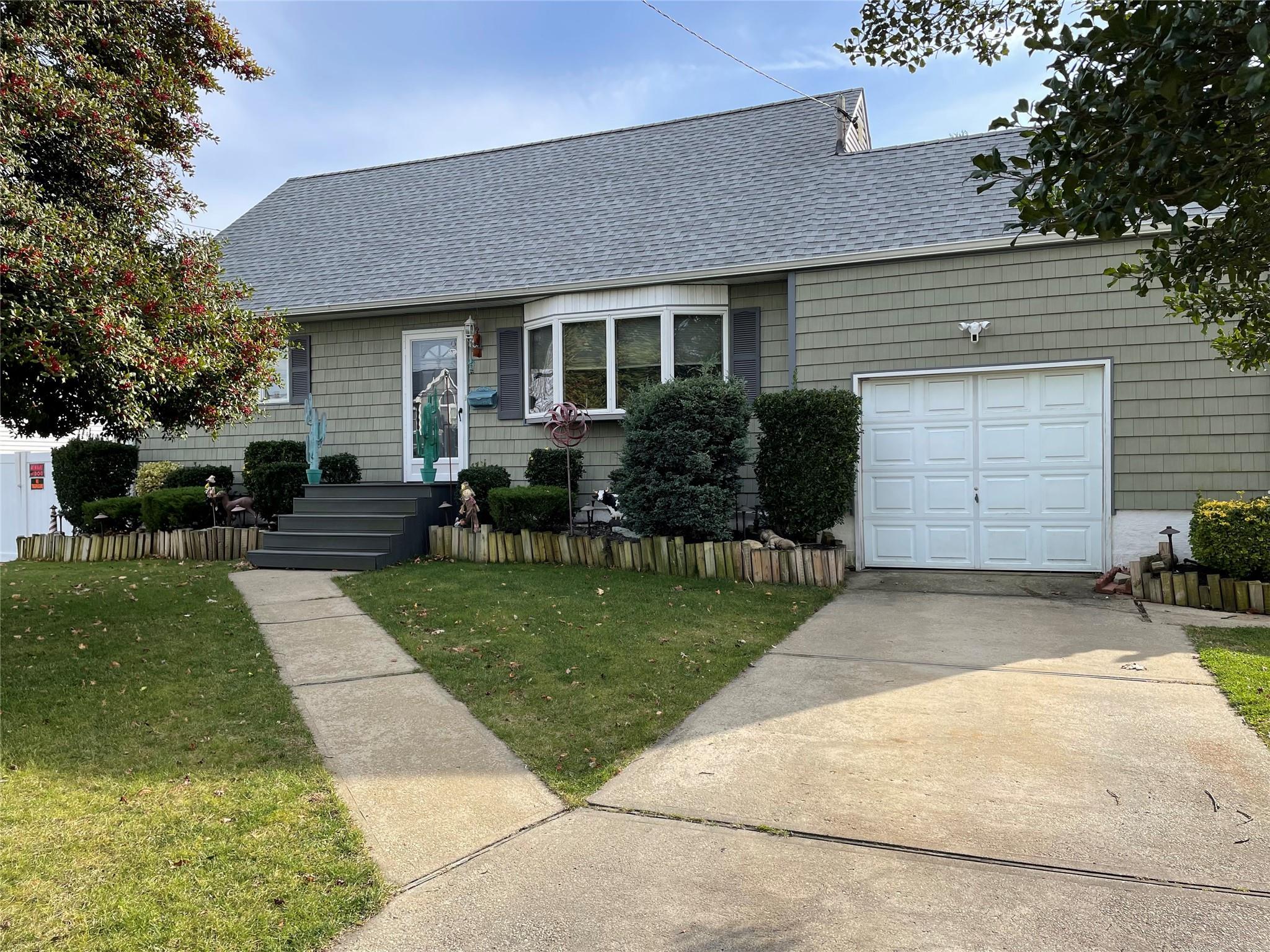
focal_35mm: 26
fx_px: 954
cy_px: 476
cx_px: 635
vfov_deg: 53.1
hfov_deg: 67.3
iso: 32
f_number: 1.6
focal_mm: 4.2
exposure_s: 1/1276
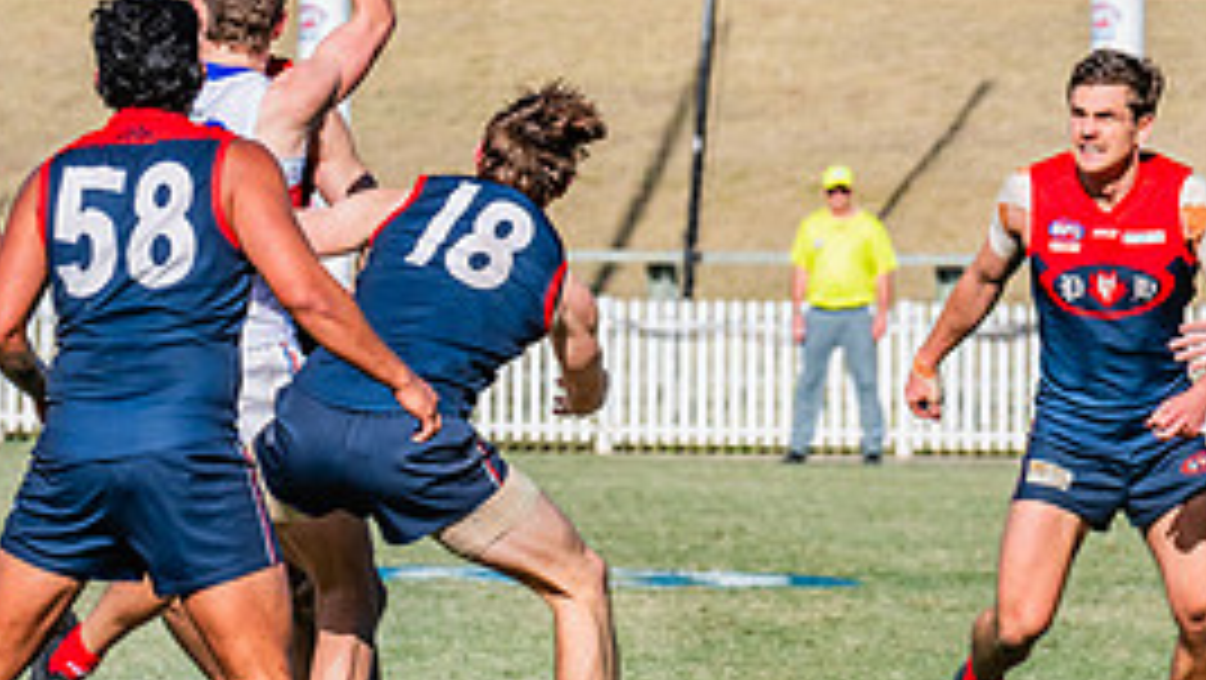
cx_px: 374
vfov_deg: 2.1
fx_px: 18171
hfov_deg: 3.8
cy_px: 525
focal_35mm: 568
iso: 800
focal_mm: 250
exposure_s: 1/1600
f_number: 11
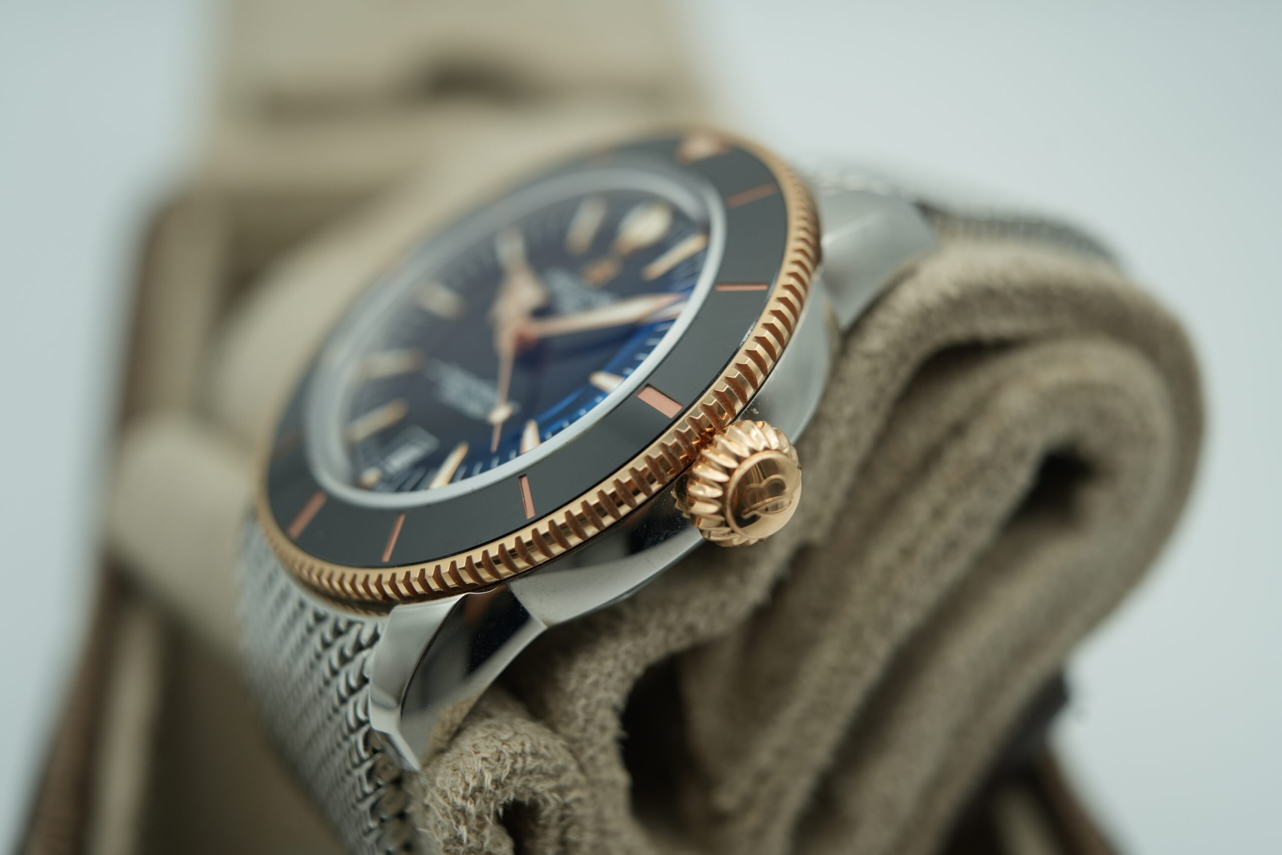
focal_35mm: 35
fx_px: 1246
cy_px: 428
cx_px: 641
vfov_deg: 37.9
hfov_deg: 54.4
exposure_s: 1/250
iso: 400
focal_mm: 35
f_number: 5
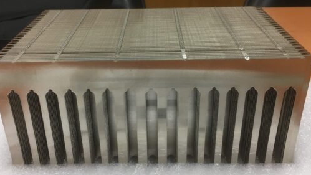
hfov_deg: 52.8
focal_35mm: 38
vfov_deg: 31.2
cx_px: 153
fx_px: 313
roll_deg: +0.5
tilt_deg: -27.9
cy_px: 87
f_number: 2.2
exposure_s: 1/30
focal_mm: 4.15
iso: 64
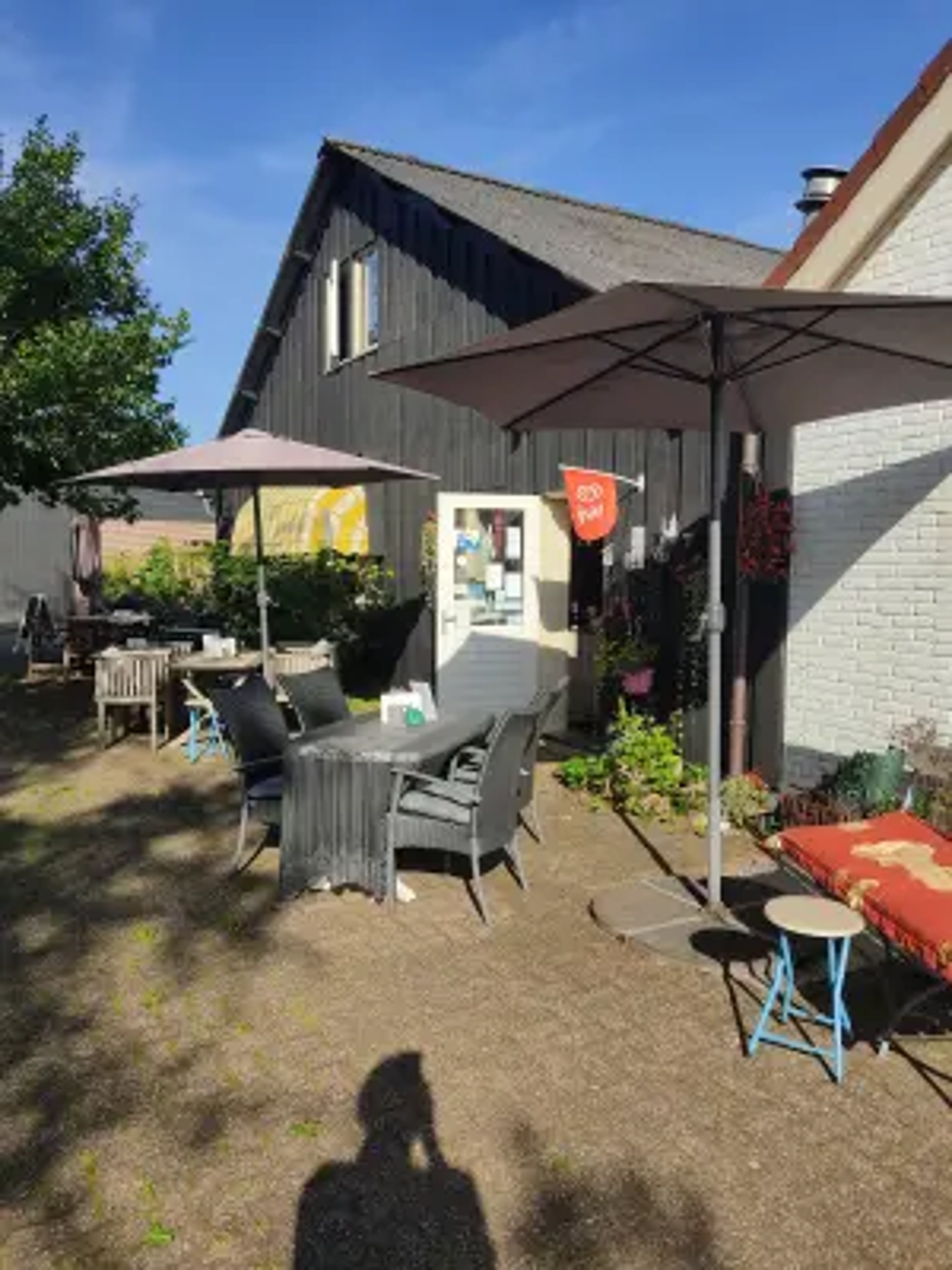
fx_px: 953
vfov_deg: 67.3
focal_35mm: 26
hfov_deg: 53.1
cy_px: 635
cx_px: 476
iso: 100
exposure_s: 1/1540
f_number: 1.79
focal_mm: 4.74
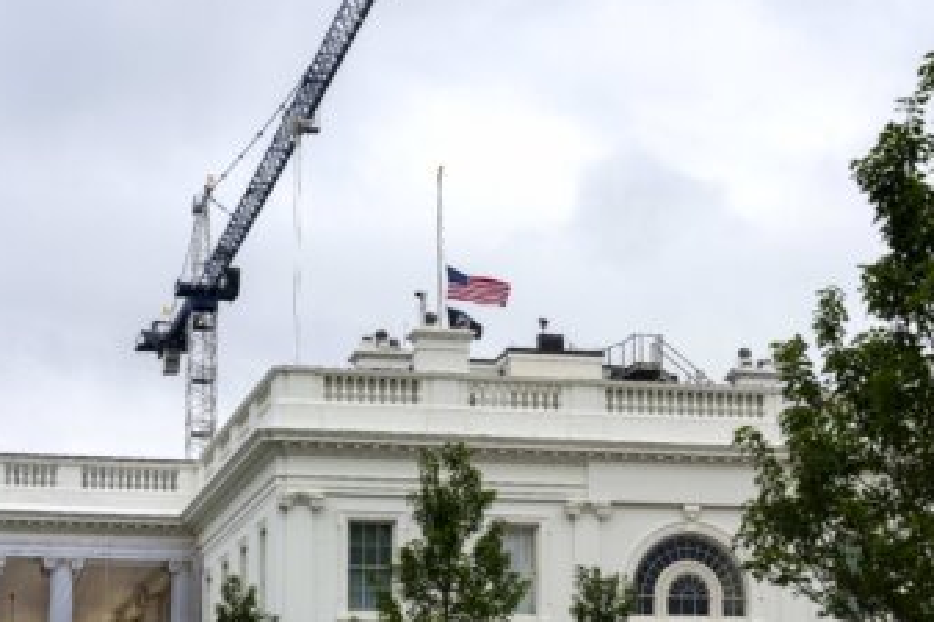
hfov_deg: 22.4
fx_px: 2360
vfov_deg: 15.0
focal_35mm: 91
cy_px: 373
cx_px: 479
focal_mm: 50
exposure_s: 1/320
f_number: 4.5
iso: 100
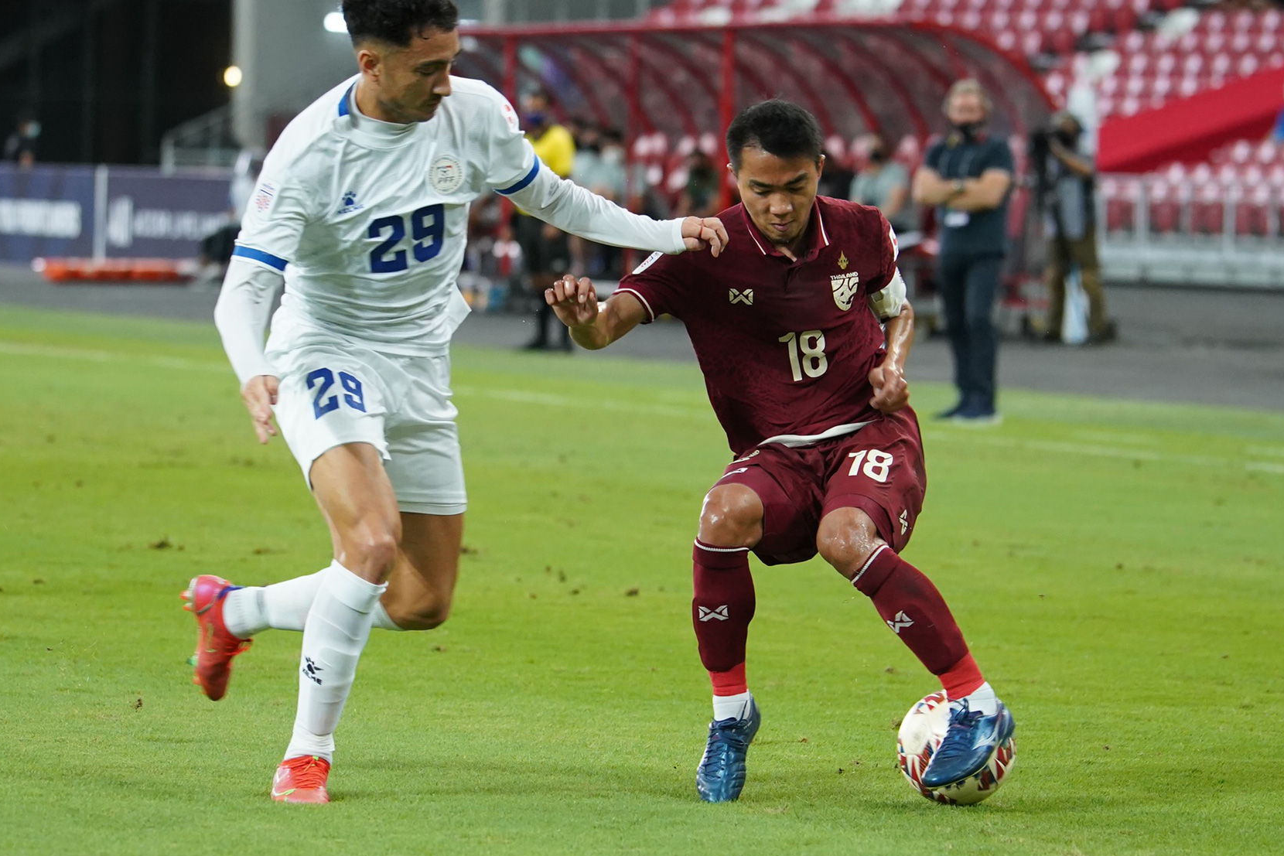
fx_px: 9452
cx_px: 629
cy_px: 441
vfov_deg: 5.2
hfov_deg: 7.8
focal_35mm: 265
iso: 3200
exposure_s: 1/640
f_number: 4
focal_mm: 147
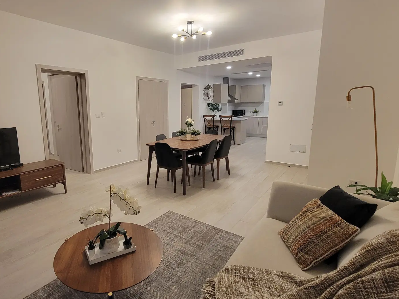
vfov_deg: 71.6
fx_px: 207
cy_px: 145
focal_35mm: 18
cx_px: 153
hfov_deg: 86.3
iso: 400
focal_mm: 2.2
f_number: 2.2
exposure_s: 1/60
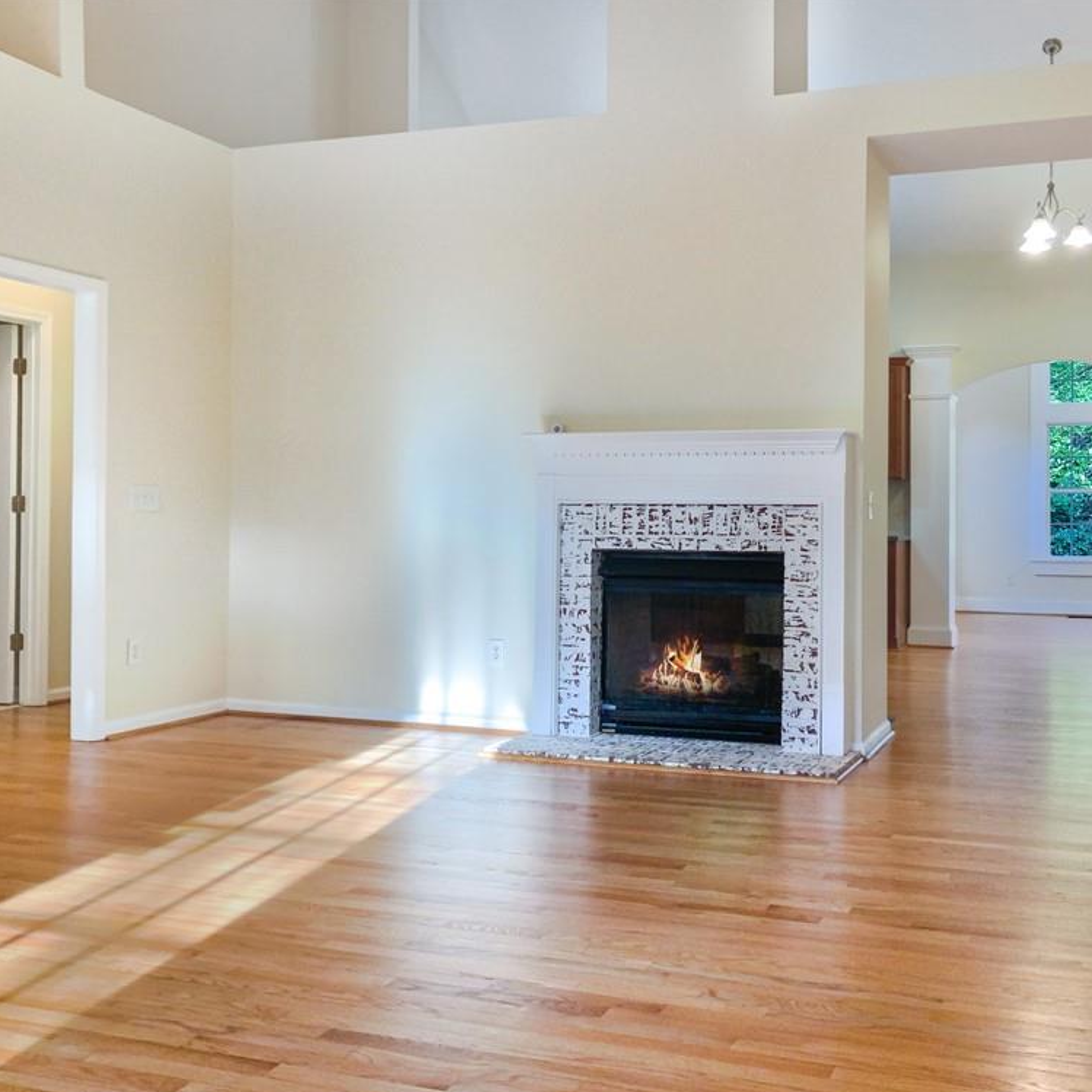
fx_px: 1249
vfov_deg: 47.2
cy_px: 553
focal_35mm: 35
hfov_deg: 46.7
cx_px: 695
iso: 64
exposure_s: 1/80
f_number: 1.8
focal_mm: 3
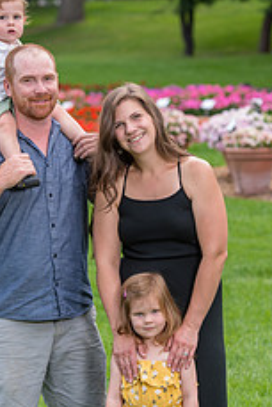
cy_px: 224
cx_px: 96
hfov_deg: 6.3
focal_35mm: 220
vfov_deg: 9.3
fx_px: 2489
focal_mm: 112
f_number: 4.5
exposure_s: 1/250
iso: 200
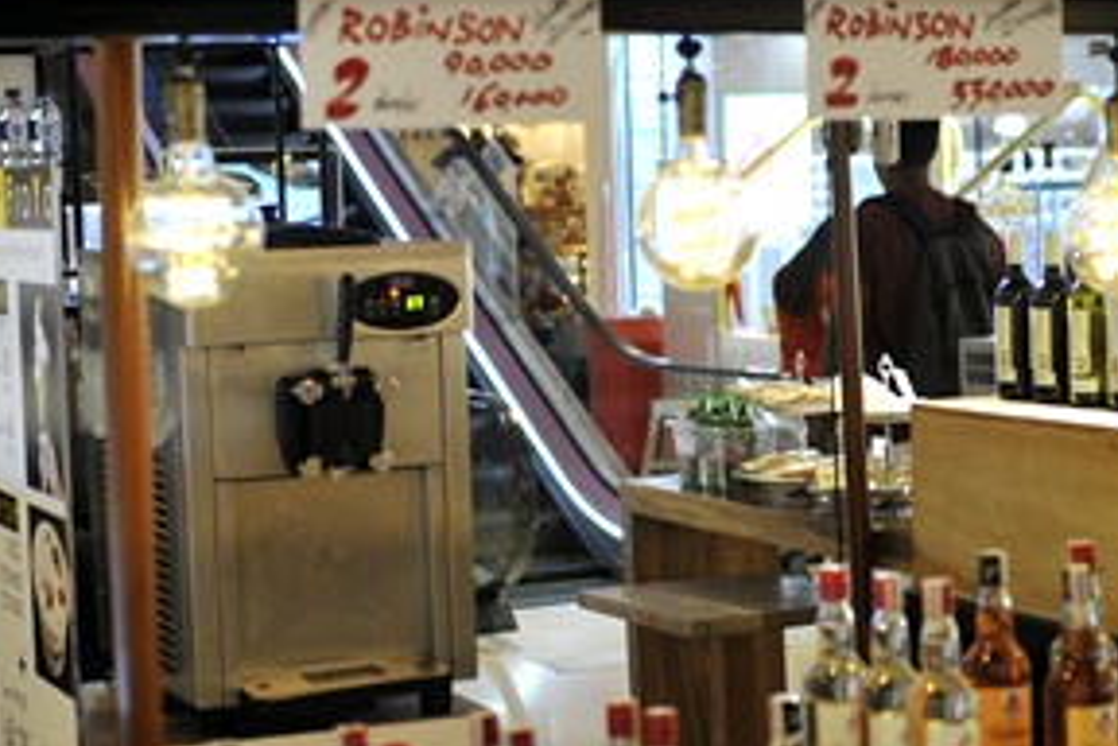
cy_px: 412
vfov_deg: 16.1
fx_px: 2640
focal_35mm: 85
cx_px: 609
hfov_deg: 23.9
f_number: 2.8
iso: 250
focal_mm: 35
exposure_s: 1/30
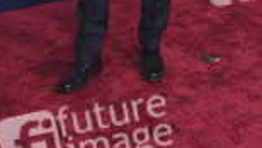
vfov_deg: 11.8
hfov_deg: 22.4
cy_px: -119
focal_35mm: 95
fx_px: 661
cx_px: 135
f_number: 5.6
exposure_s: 1/250
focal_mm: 35
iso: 1600
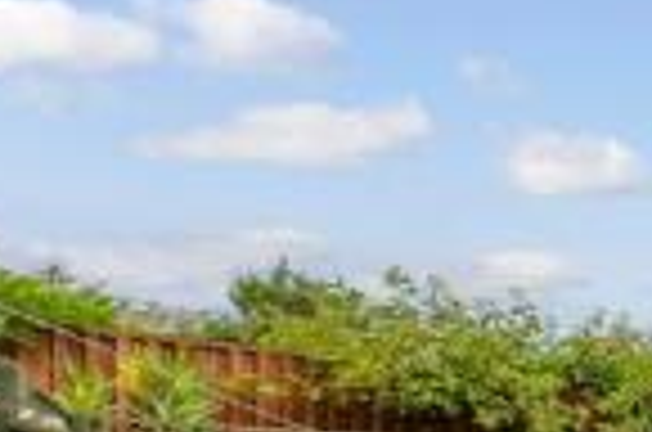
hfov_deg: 28.6
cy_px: 475
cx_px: 967
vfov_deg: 26.8
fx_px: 831
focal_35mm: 46
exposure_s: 1/400
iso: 100
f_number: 8
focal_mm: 14
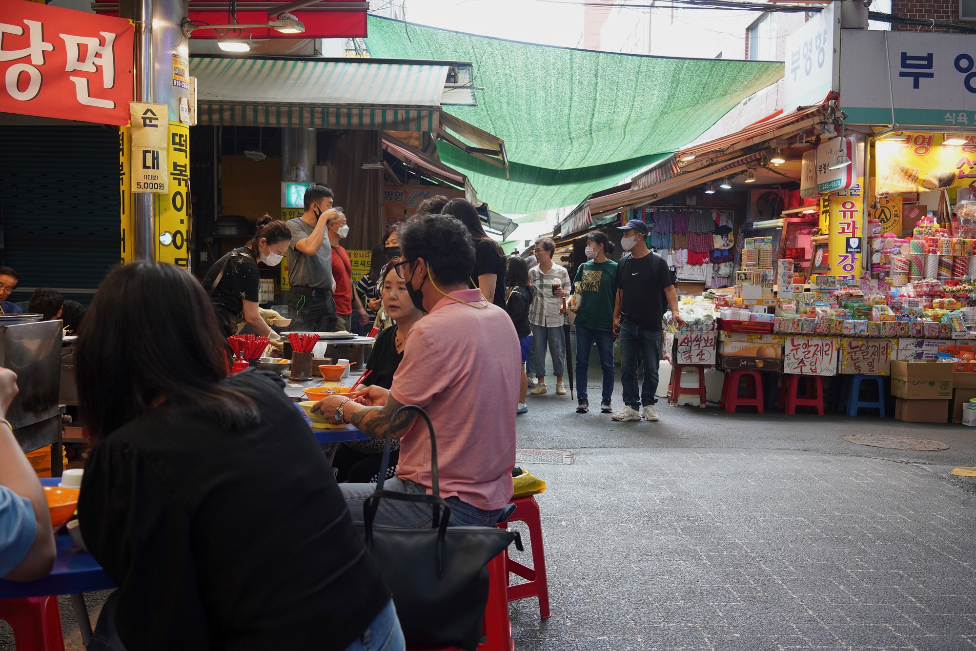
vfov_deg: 37.9
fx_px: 949
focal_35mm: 35
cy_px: 326
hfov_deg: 54.4
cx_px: 488
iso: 800
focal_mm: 35
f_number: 5
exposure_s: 1/100
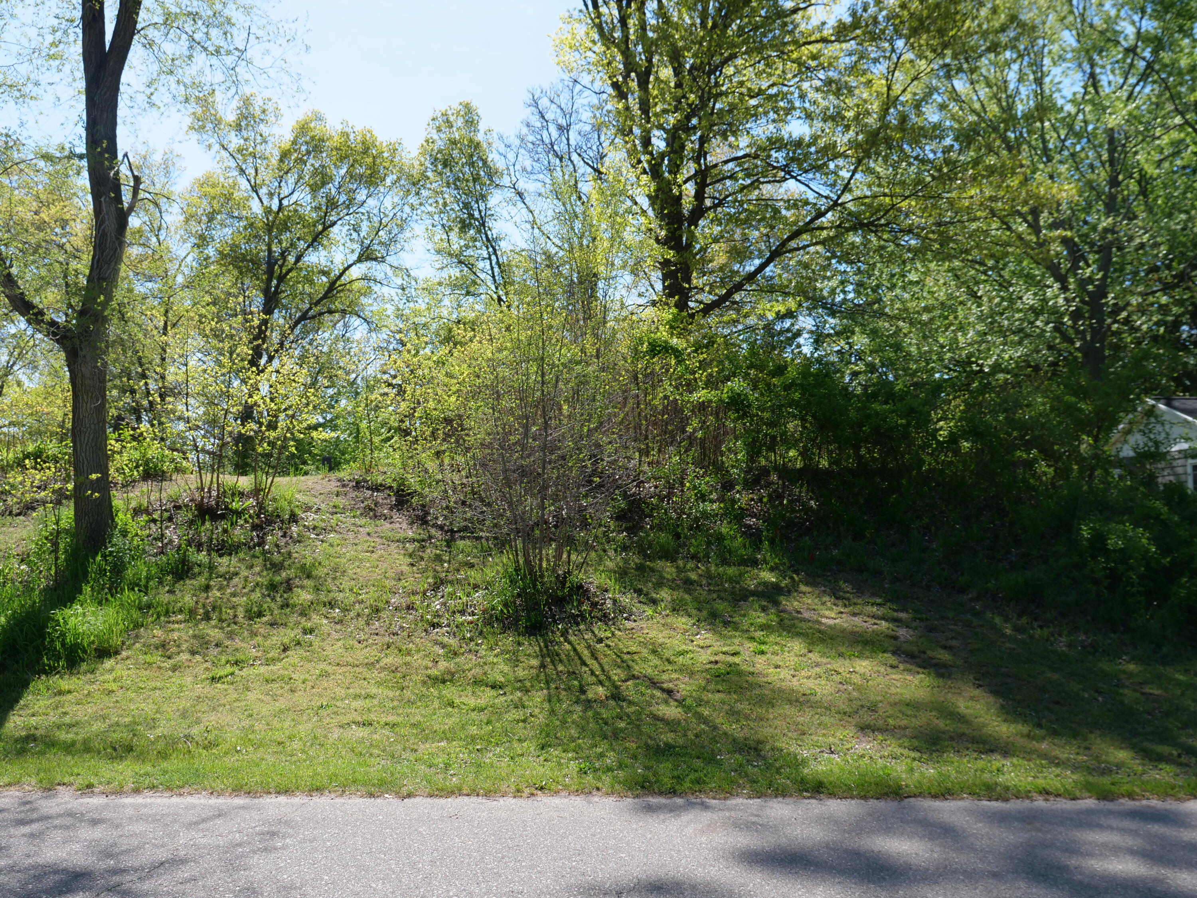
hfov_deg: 54.0
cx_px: 598
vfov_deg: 41.8
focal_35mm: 34
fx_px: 1176
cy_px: 449
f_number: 5.6
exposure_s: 1/500
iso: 200
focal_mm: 17
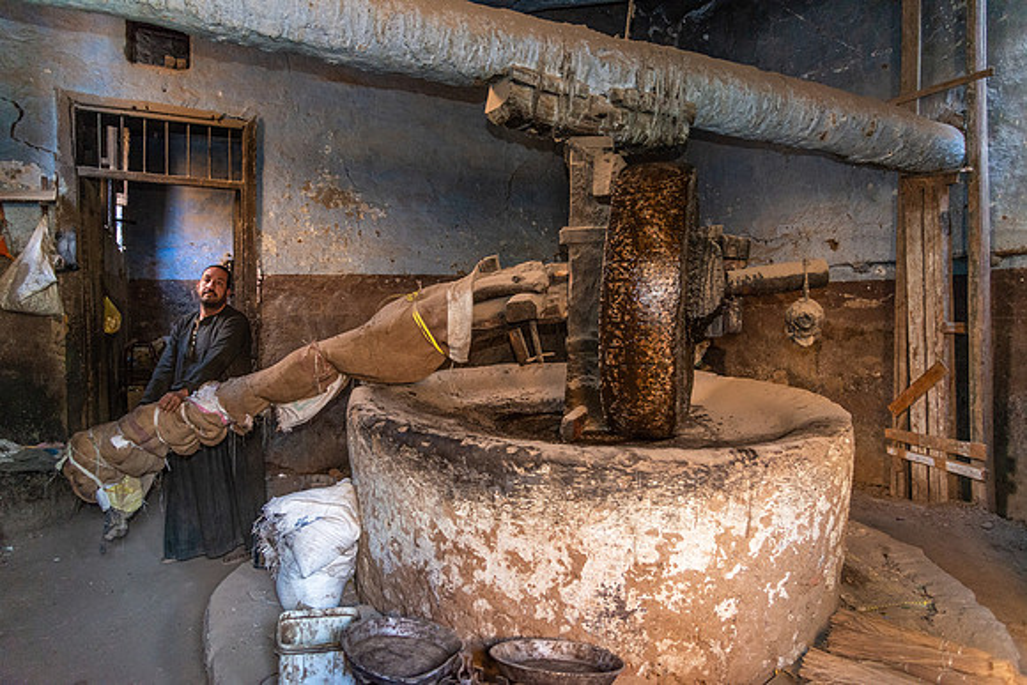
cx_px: 514
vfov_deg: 53.2
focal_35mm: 24
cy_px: 342
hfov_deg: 73.7
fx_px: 685
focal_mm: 24
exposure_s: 1/60
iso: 3200
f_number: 4
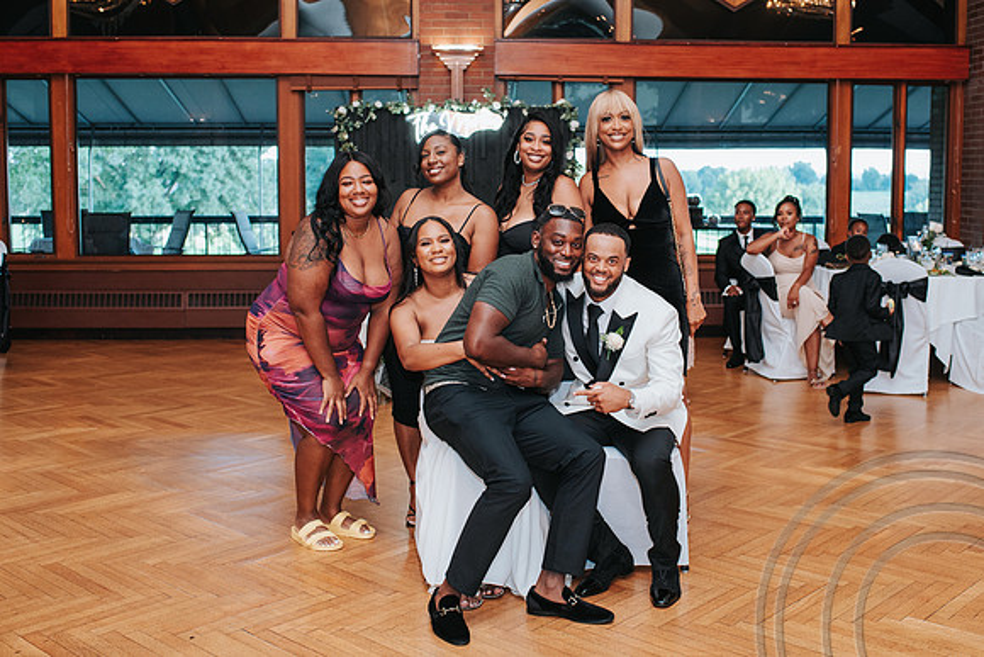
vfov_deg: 31.4
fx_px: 1167
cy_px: 282
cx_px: 530
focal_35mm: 43
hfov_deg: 45.7
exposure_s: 1/200
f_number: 3.2
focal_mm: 35
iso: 1000
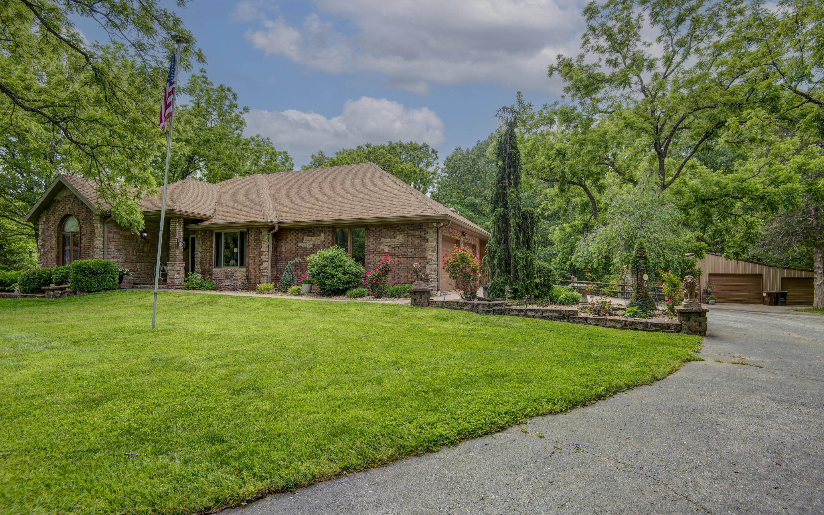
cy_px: 251
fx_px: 382
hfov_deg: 94.4
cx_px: 421
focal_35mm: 17
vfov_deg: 68.0
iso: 100
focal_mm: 16
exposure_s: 1/100
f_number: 6.3
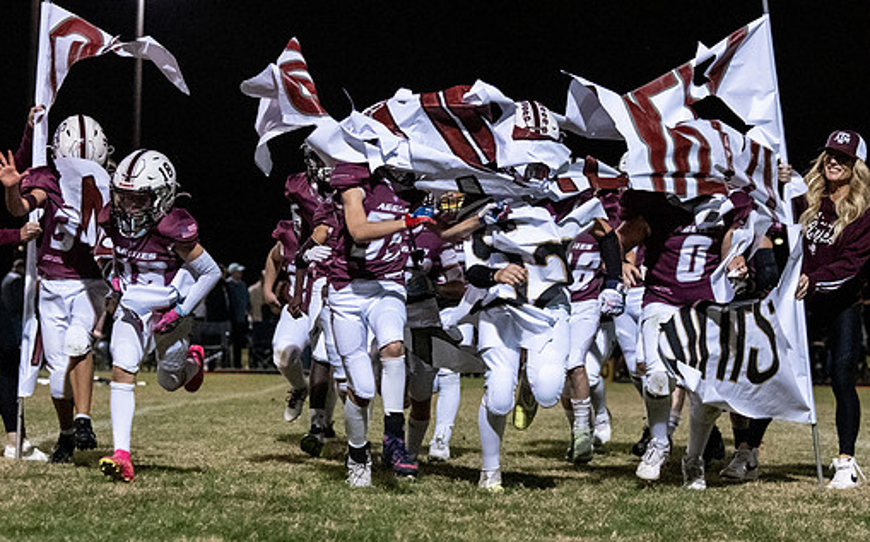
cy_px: 263
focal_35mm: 139
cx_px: 430
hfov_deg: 15.1
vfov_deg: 9.4
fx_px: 3292
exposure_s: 1/1000
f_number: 3.2
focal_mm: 70
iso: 12800
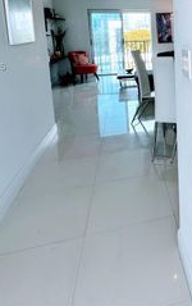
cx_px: 201
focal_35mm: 31
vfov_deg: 57.3
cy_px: 67
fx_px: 259
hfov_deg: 35.9
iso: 40
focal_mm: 2.22
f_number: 2.2
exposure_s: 1/254
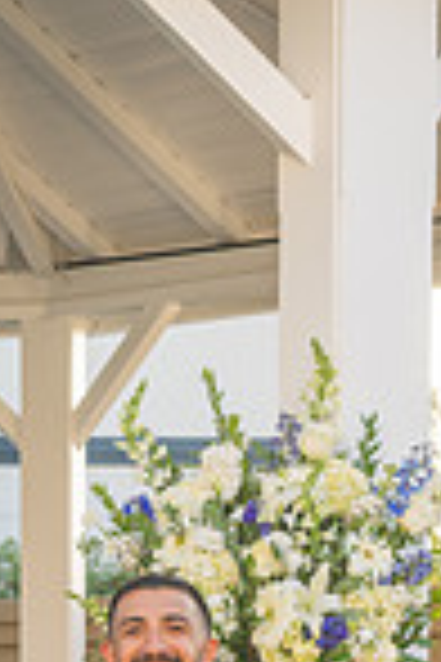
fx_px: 2701
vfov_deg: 13.4
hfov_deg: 9.1
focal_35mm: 147
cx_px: -225
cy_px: 896
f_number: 5
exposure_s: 1/160
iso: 200
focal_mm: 48
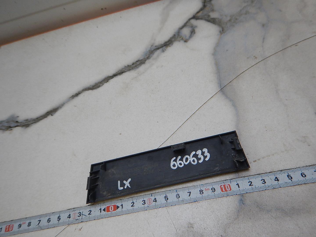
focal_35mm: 24
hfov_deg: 71.6
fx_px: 219
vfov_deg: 56.8
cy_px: 118
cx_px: 158
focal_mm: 4.3
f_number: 2.8
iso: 220
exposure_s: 1/250
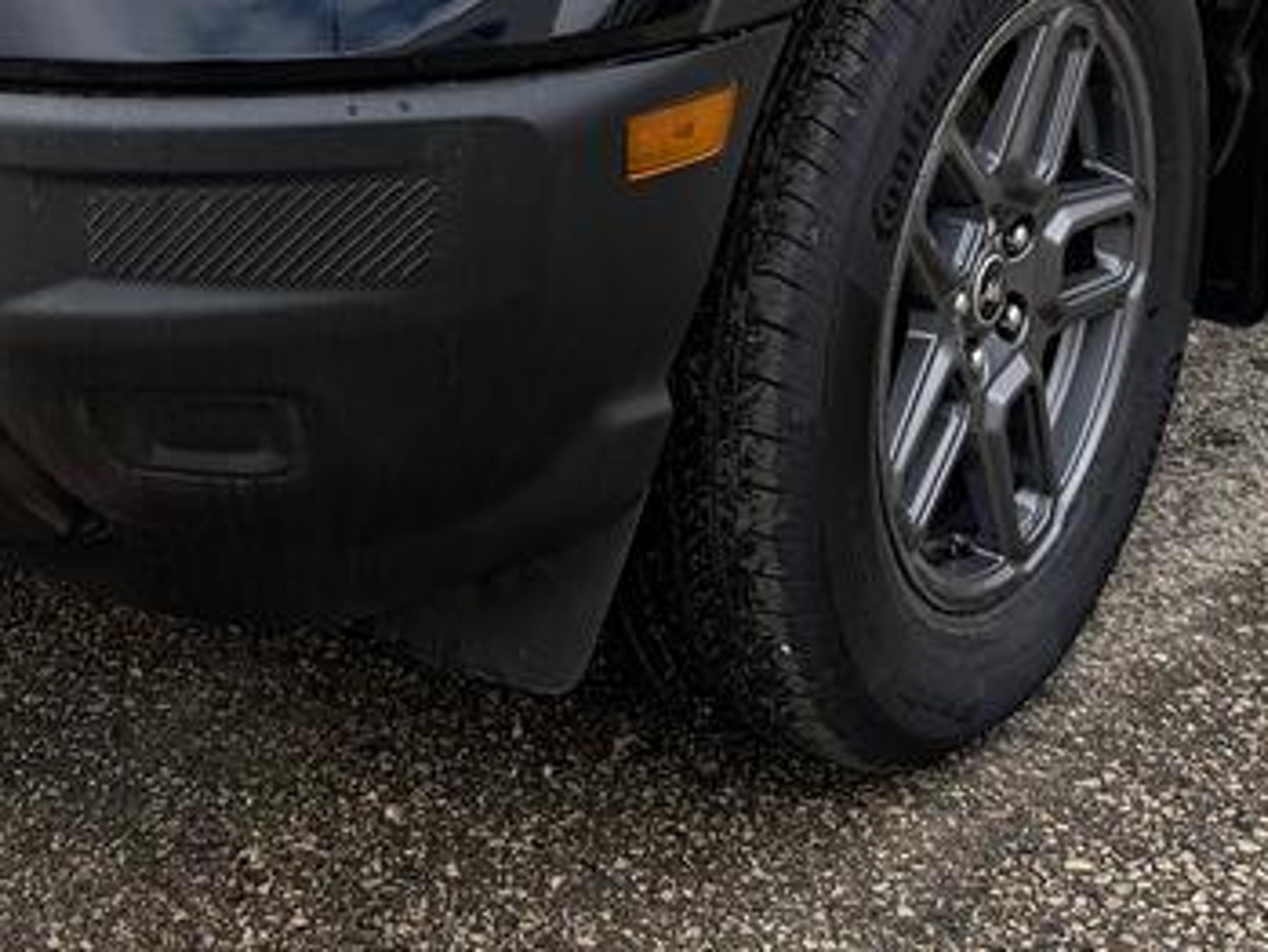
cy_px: -233
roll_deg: -1.7
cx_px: 461
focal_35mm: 88
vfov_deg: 16.0
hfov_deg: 22.2
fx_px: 3225
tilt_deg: -12.3
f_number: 1.78
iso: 100
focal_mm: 6.76
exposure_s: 1/3425
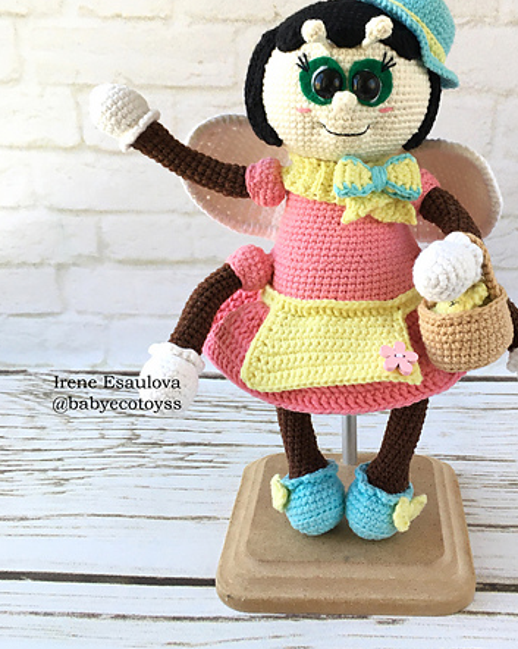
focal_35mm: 41
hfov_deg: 36.1
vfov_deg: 44.4
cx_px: 345
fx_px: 787
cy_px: 236
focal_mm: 4.15
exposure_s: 1/40
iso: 25
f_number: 2.2
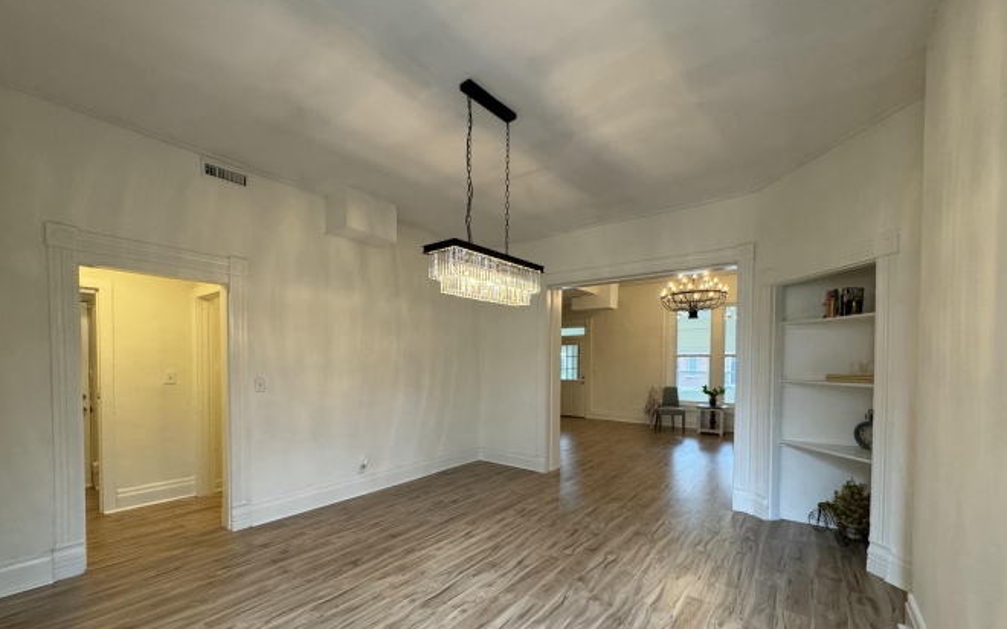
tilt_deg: -2.4
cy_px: 376
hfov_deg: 101.5
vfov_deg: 74.0
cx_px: 507
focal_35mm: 15
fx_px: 412
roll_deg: -0.9
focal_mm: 2.22
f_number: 2.2
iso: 250
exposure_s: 1/120
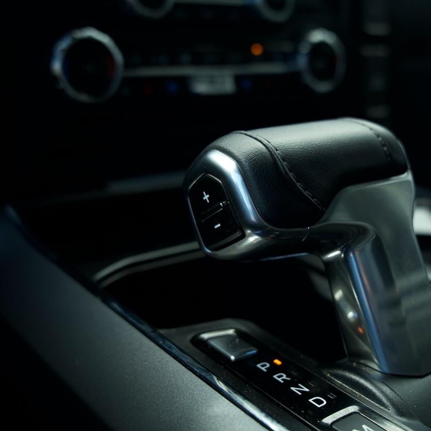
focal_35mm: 46
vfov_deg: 36.8
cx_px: 286
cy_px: 216
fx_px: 648
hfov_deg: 36.4
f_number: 2.8
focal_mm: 24
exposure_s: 1/50
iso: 250
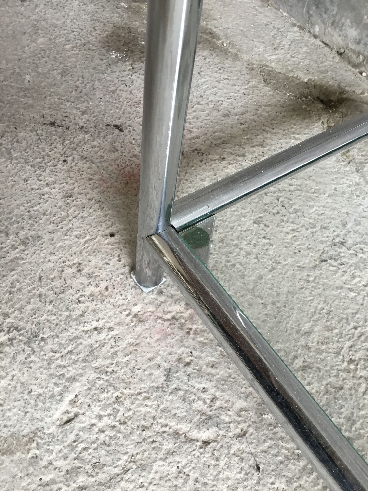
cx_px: 184
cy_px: 246
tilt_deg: -52.4
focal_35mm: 31
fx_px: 439
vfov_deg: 58.4
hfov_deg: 45.4
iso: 64
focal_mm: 3.3
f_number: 2.4
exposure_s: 1/33
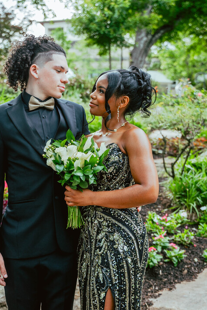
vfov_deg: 38.2
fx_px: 448
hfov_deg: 25.9
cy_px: 144
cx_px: 79
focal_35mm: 52
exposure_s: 1/500
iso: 400
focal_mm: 36
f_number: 2.8
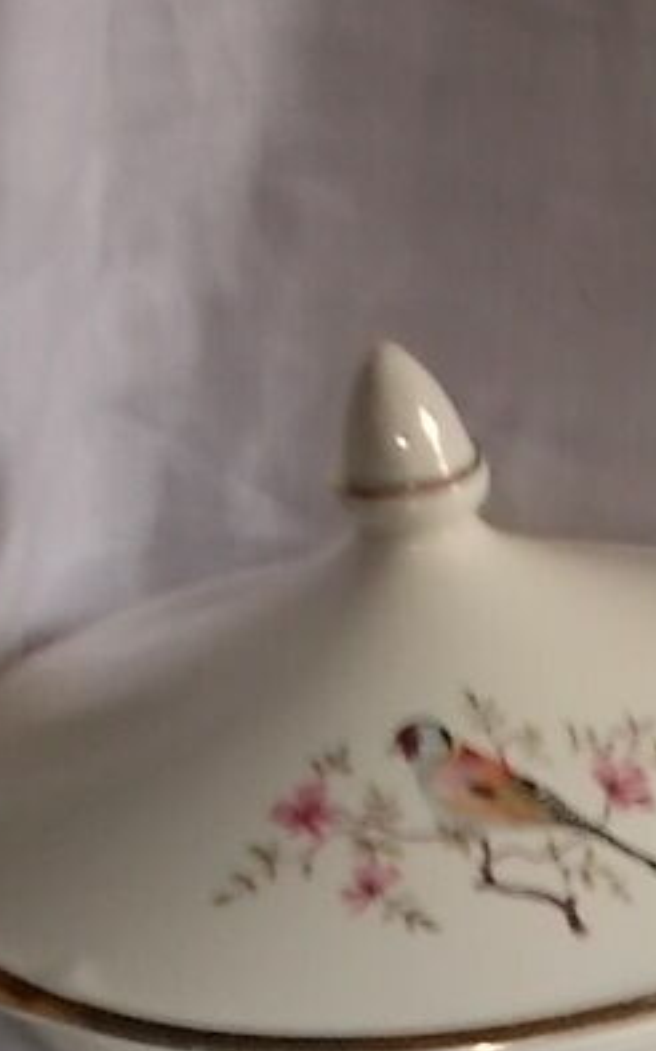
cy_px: 1376
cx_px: 1323
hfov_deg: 10.7
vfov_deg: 17.4
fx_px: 3206
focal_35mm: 112
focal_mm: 4.6
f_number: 3.2
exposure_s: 1/25
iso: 200
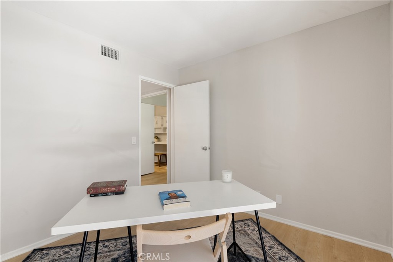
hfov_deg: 96.7
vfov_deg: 73.8
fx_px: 175
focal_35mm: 16
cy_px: 131
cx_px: 196
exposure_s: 1/6
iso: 320
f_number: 9
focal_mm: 16
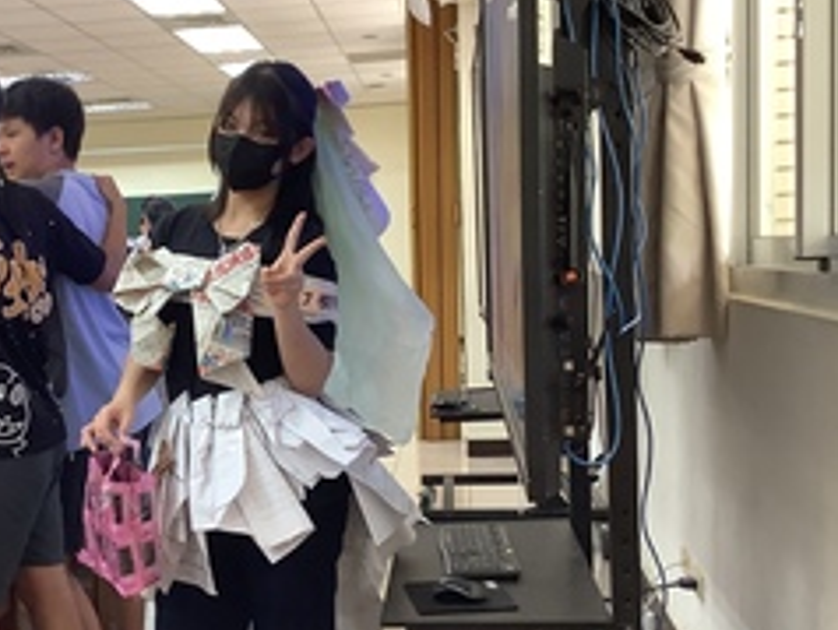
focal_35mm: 52
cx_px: 261
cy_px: 394
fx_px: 1260
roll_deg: +2.6
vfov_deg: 28.0
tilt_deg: -9.0
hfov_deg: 36.3
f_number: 2.4
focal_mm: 3.3
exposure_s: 1/60
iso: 125
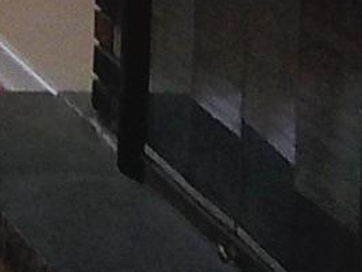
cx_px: -658
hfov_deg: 9.2
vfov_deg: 7.9
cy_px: -304
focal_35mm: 179
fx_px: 1872
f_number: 3.3
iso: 160
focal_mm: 4.1
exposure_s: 1/30
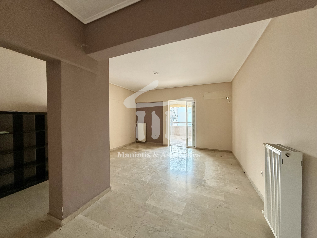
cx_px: 158
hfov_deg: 102.1
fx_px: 128
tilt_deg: -0.4
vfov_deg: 85.7
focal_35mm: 14
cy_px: 119
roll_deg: -0.5
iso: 400
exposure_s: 1/94
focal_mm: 2.22
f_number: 2.2
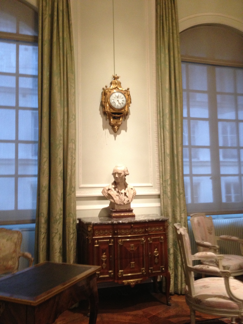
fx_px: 328
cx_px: 122
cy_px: 162
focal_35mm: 35
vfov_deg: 52.6
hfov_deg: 40.7
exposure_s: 1/20
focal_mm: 4.28
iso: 250
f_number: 2.4
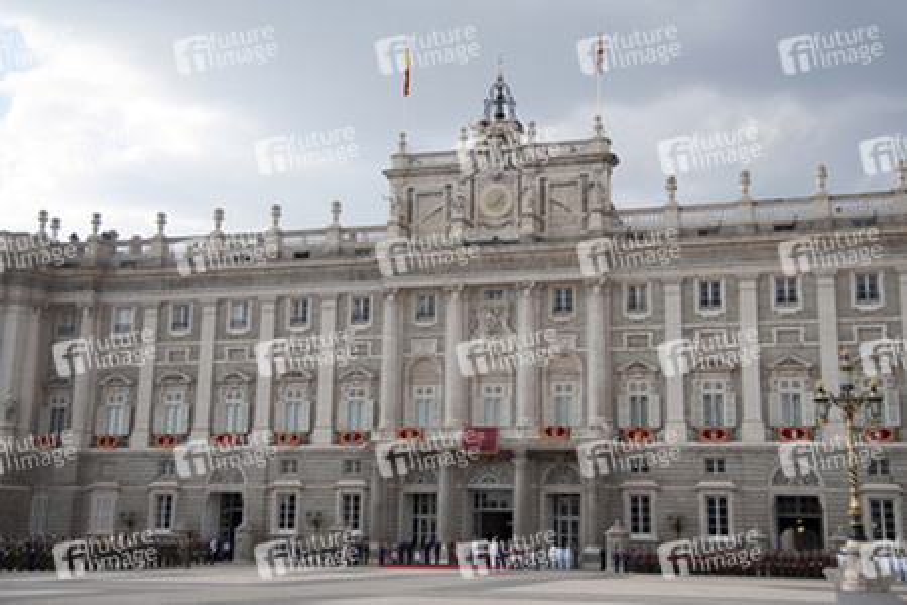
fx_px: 1108
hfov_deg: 44.5
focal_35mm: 44
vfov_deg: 30.5
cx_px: 454
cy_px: 302
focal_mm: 44
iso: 400
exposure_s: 1/2000
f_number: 4
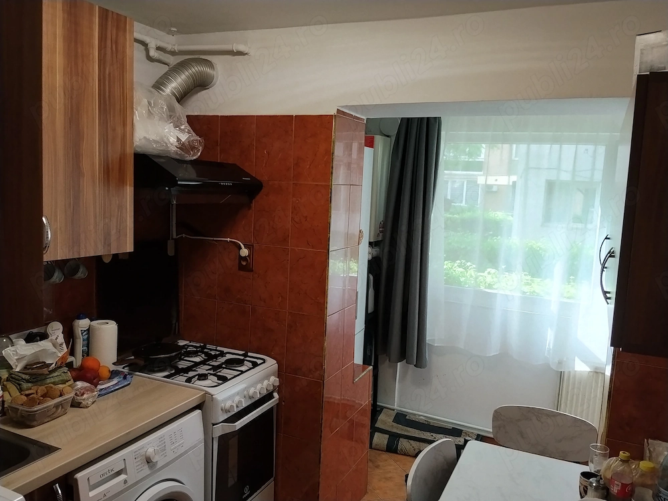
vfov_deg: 48.2
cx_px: 334
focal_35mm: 29
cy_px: 250
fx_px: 560
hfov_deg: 61.7
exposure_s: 1/100
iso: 125
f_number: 1.8
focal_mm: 4.22
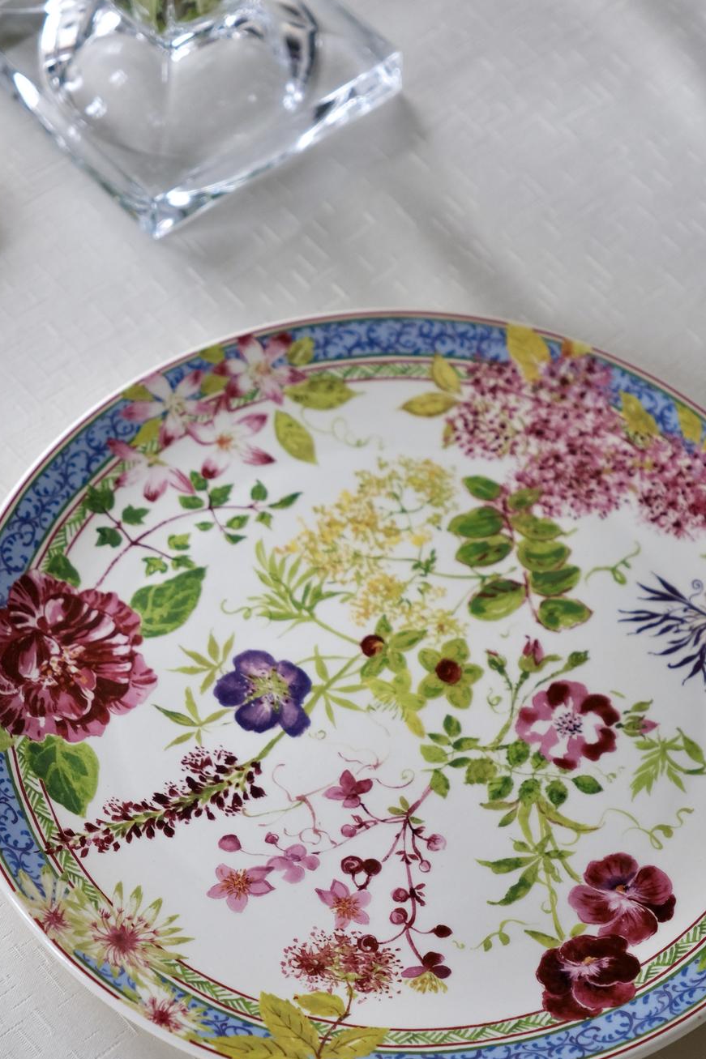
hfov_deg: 13.5
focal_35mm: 101
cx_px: 417
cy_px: 577
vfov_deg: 20.2
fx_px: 2972
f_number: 2.8
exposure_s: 1/125
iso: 640
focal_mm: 43.7
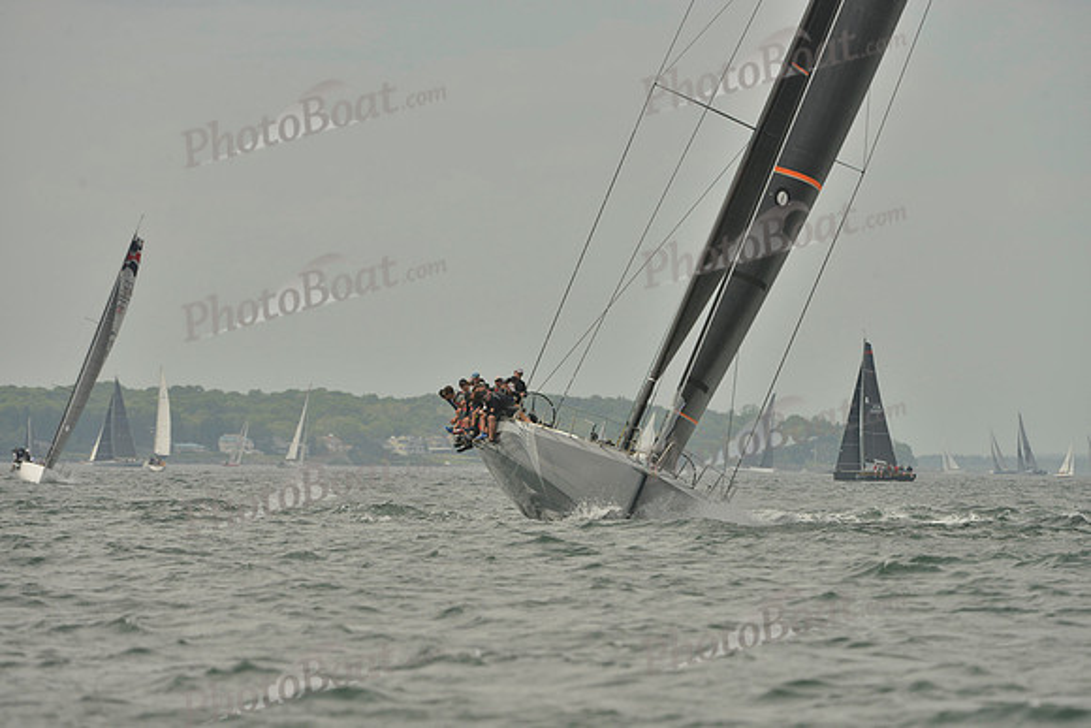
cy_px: 364
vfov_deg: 3.4
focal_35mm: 400
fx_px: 12124
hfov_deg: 5.2
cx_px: 546
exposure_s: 1/1000
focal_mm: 400
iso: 280
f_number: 9
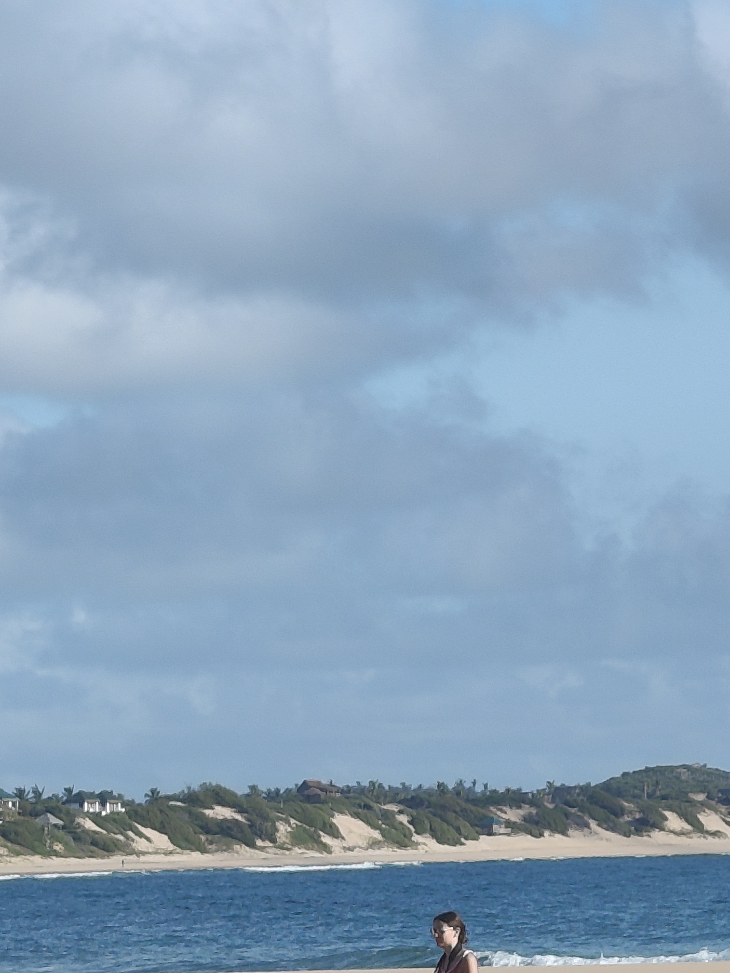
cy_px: 960
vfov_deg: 7.0
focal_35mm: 284
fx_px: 7986
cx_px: 578
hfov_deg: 5.2
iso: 50
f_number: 2.55
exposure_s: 1/649
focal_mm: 13.3
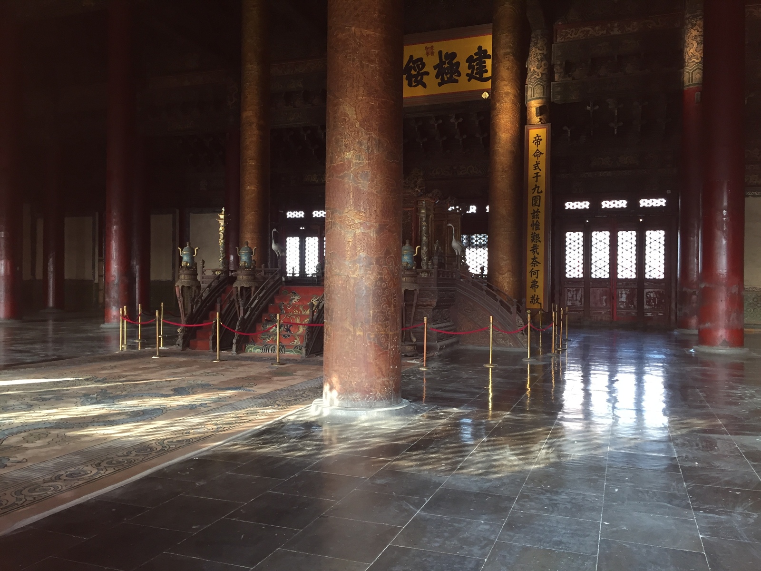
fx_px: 638
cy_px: 286
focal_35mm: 29
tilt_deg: +0.4
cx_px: 380
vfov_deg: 48.2
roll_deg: -0.5
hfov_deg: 61.7
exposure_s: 1/33
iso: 100
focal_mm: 4.15
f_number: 2.2
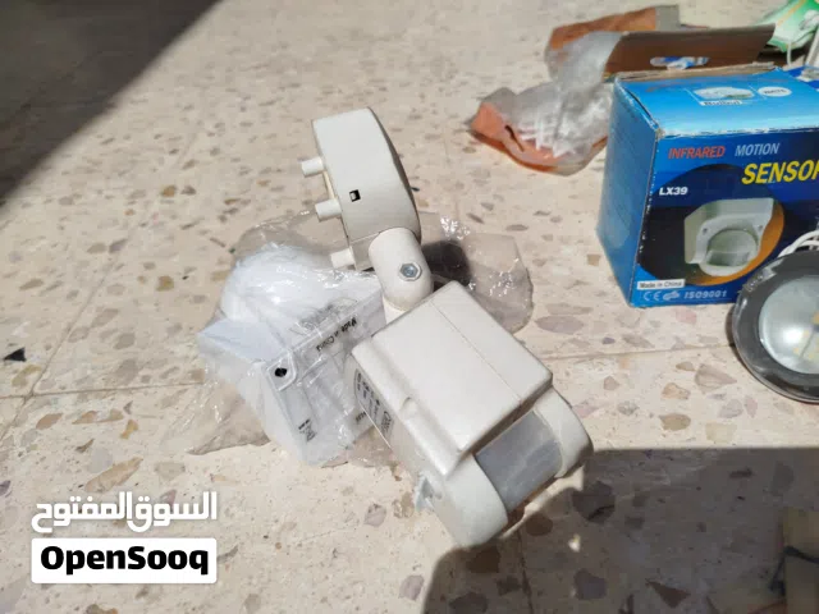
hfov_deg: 71.6
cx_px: 410
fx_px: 568
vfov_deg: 56.8
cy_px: 307
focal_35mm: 24
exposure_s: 1/2194
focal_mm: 5.31
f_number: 1.7
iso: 50
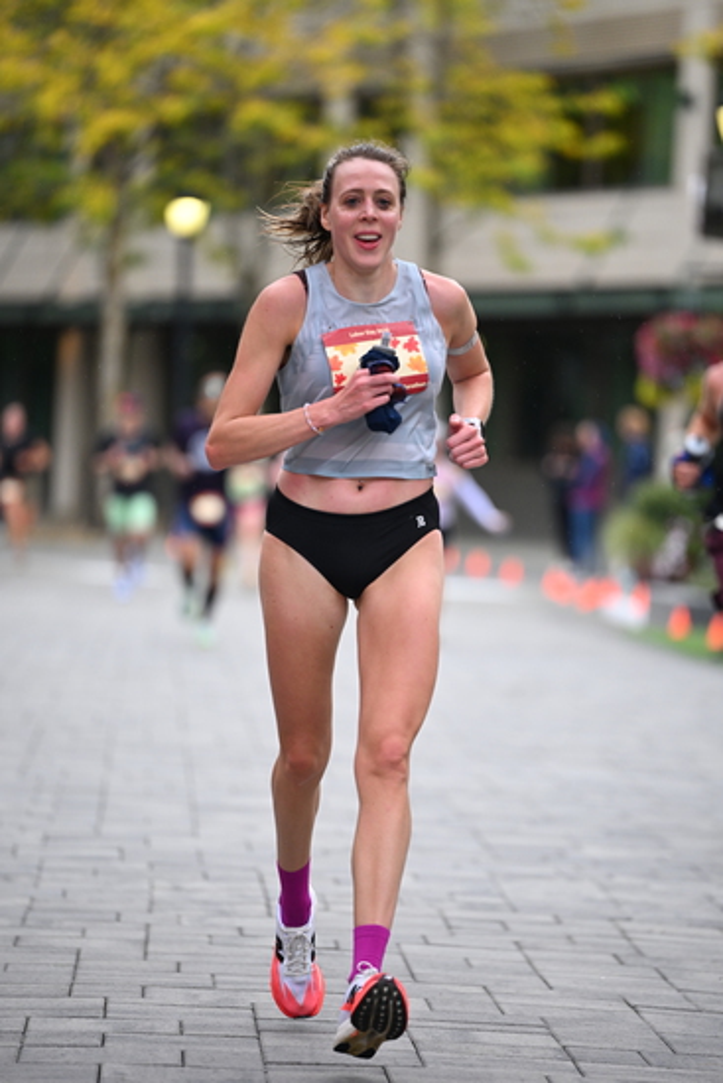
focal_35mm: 200
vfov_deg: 10.3
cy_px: 542
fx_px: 6021
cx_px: 362
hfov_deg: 6.9
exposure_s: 1/1600
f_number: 2.8
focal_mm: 200
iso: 1000
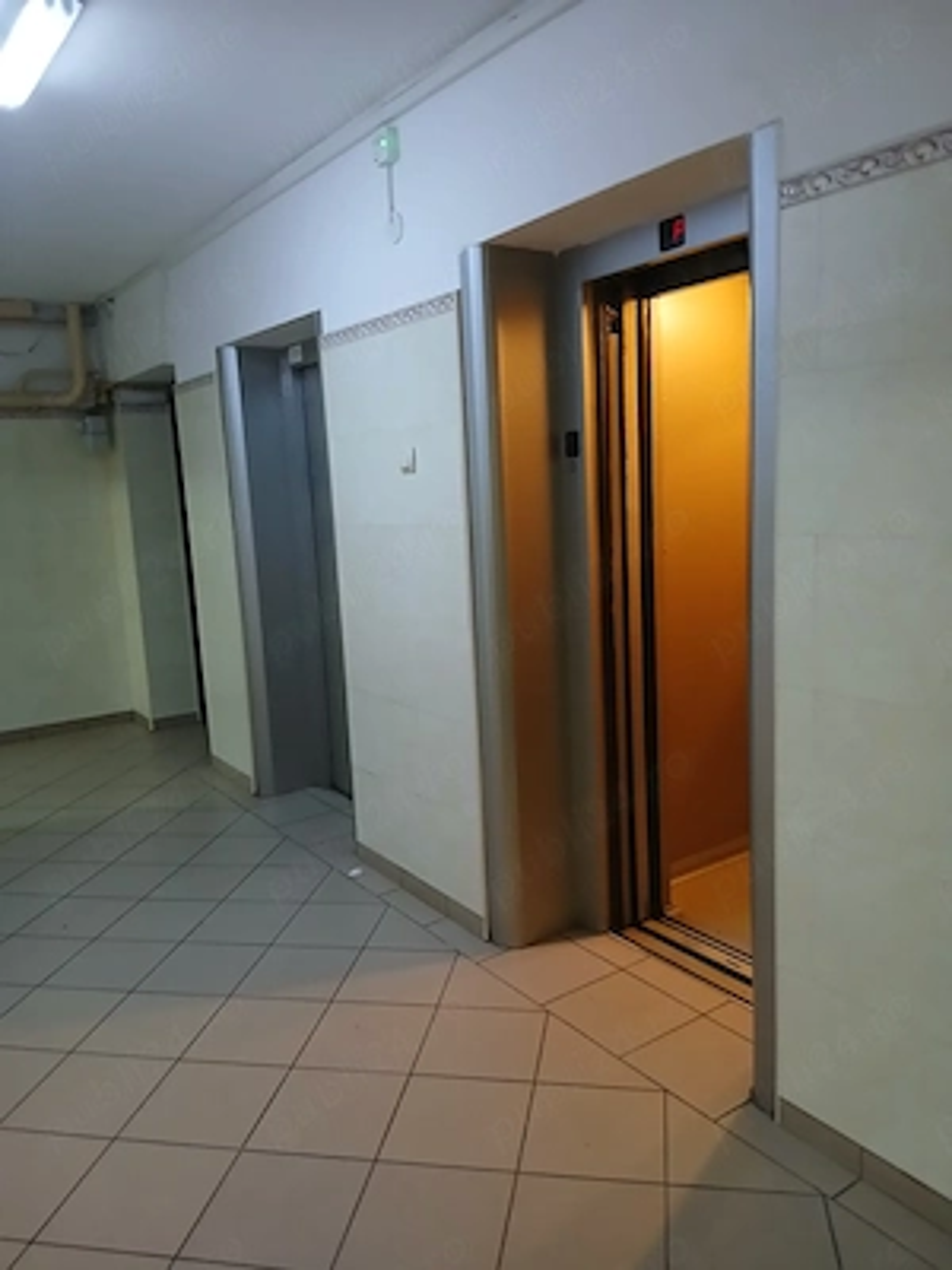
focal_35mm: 26
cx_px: 476
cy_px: 635
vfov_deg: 67.3
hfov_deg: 53.1
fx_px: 953
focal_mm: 3.98
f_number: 1.8
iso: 500
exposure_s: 1/20
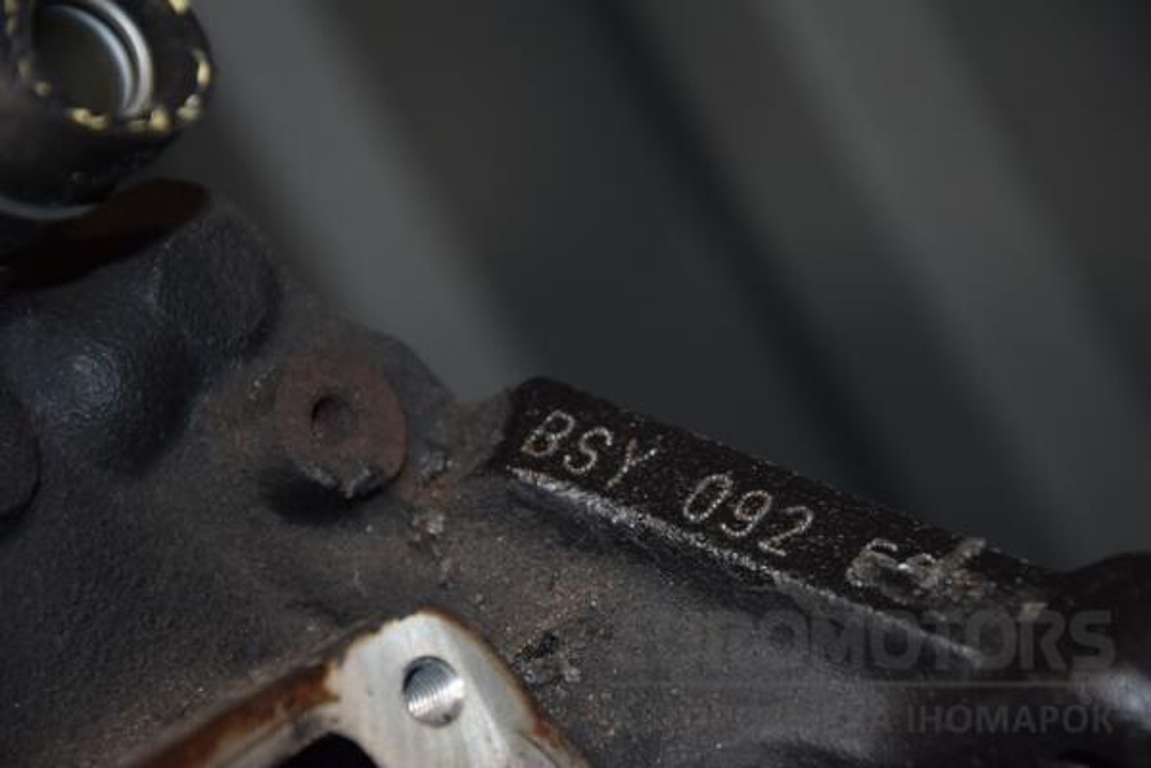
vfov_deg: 8.7
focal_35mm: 158
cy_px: 384
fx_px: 5035
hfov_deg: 13.0
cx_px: 576
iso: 800
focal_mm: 105
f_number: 5.6
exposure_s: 1/60
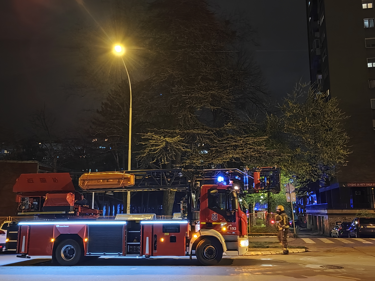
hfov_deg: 73.9
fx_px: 249
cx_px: 188
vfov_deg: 58.9
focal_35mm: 23
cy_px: 140
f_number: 1.8
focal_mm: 5.4
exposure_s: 1/20
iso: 2820
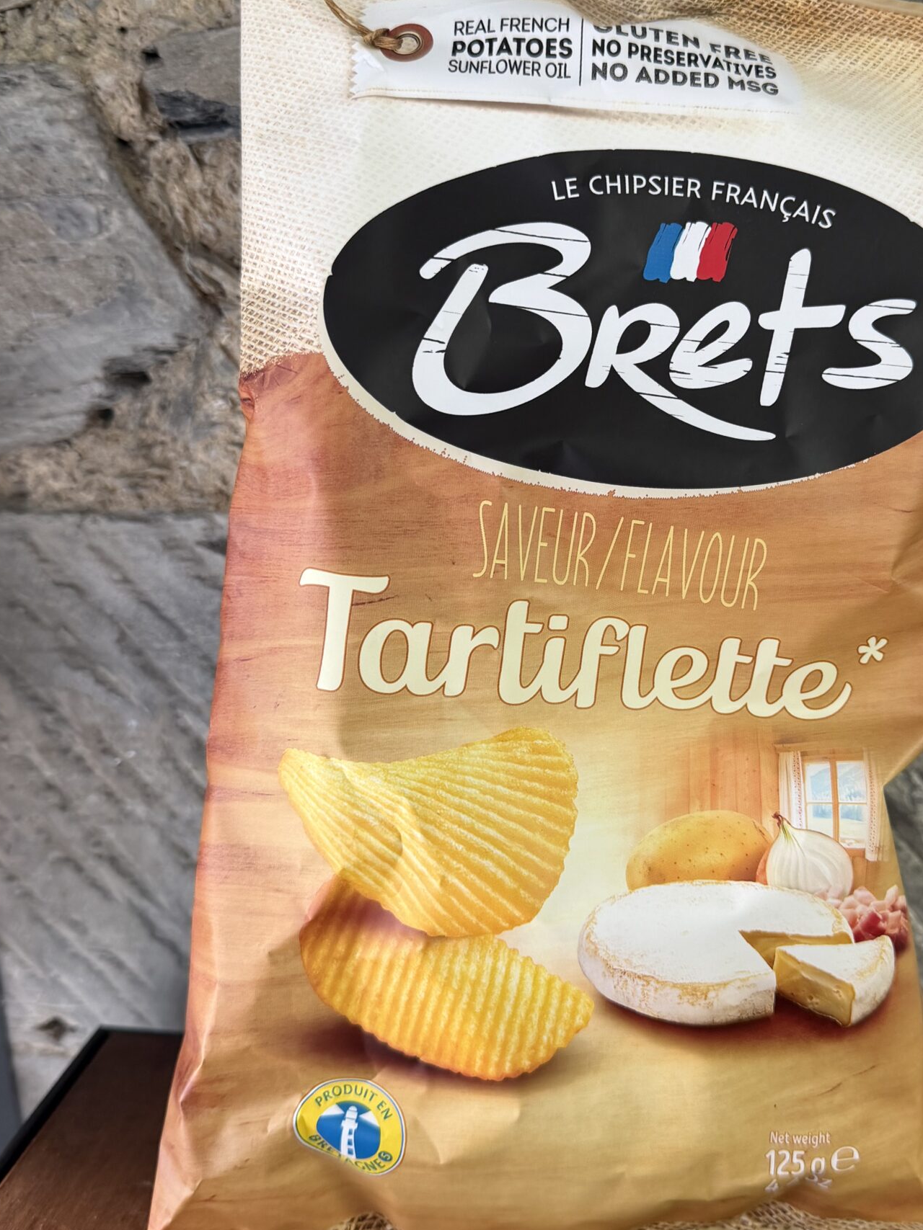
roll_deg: +0.0
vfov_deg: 51.3
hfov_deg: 39.2
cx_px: 612
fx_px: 1280
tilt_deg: -14.4
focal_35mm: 36
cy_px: 552
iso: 125
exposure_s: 1/50
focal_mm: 6.76
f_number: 1.78
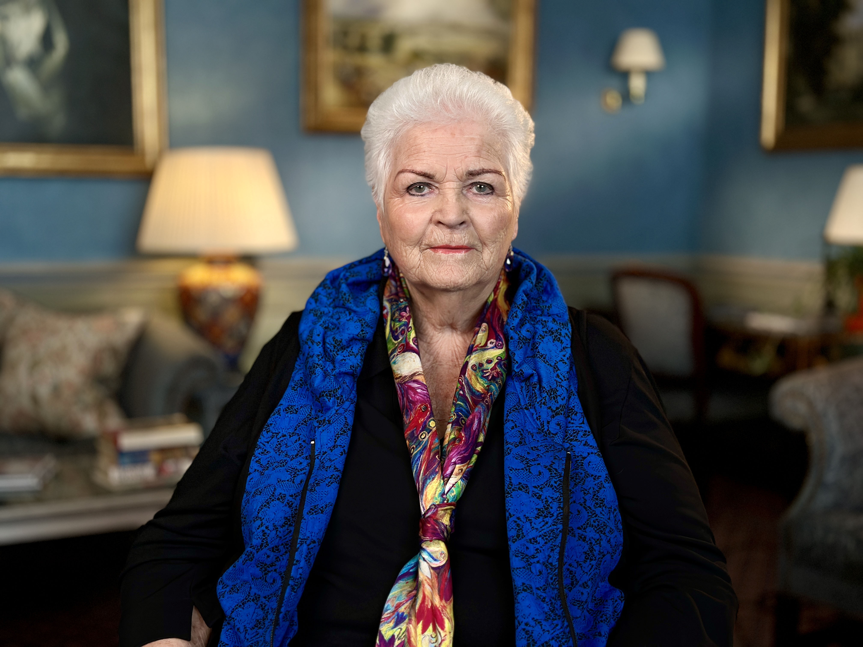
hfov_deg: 39.7
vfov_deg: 30.3
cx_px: 432
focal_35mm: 48
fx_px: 1197
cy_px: 324
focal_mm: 6.9
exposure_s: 1/100
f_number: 1.8
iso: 100
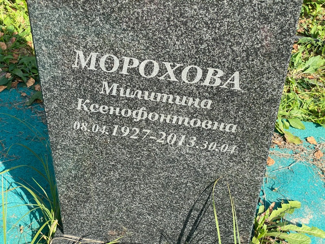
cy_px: 122
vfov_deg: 28.0
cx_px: 162
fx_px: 488
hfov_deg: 36.8
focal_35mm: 52
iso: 20
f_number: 2
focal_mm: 6
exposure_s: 1/466
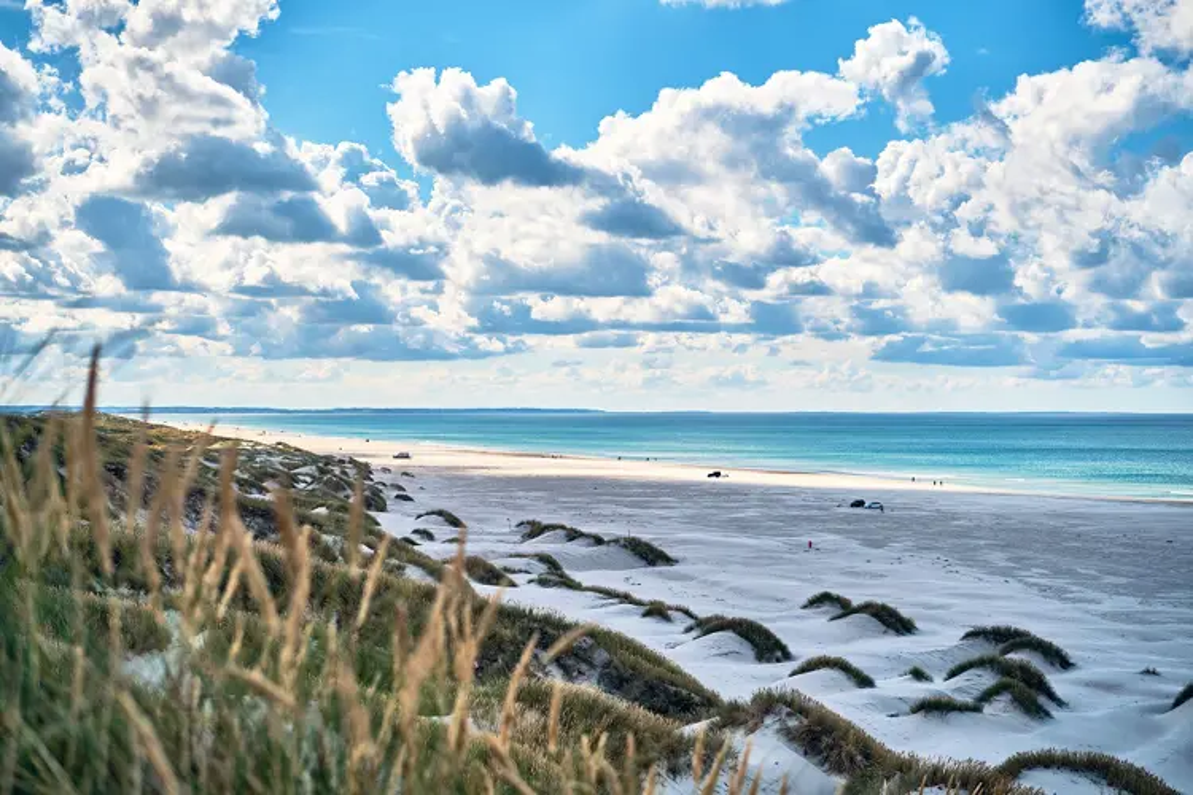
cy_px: 398
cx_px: 596
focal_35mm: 50
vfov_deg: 27.0
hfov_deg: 39.6
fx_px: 1657
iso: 160
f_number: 2
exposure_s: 1/5000
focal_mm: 33
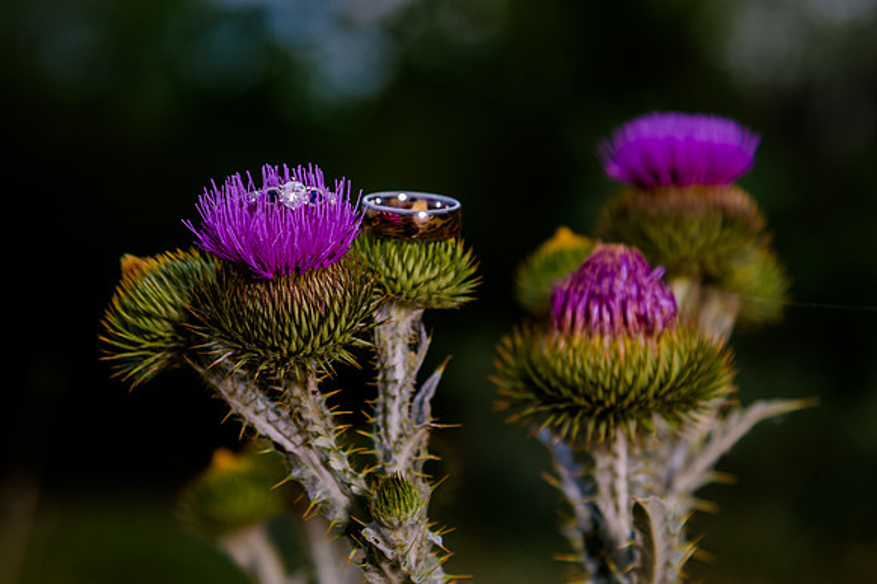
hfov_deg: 14.6
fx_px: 3414
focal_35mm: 140
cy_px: 273
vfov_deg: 9.8
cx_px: 405
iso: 800
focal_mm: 120
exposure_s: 1/250
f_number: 5.6
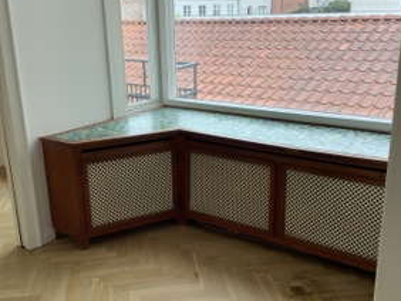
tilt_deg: -16.3
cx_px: 197
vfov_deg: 35.2
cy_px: 159
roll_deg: +2.9
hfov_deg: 45.7
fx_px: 475
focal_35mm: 41
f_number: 2.4
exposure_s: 1/100
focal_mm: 3.3
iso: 40
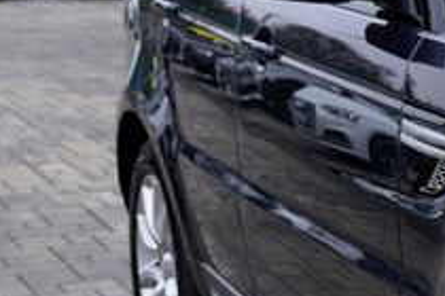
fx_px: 1928
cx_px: 909
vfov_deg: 8.8
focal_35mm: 156
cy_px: 221
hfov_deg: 11.7
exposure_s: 1/100
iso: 100
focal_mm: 32
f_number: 4.5
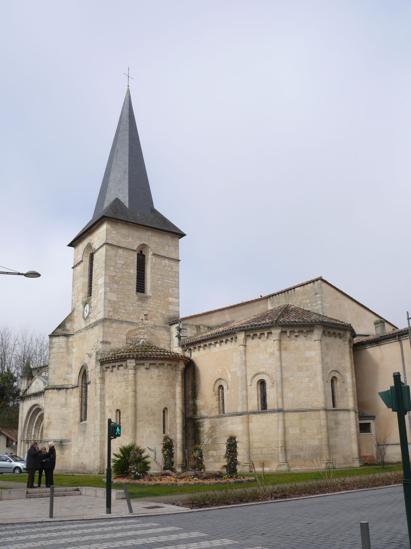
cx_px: 206
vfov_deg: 52.6
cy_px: 274
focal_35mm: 35
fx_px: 554
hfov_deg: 40.7
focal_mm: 7.4
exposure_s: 1/400
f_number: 5.6
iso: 100
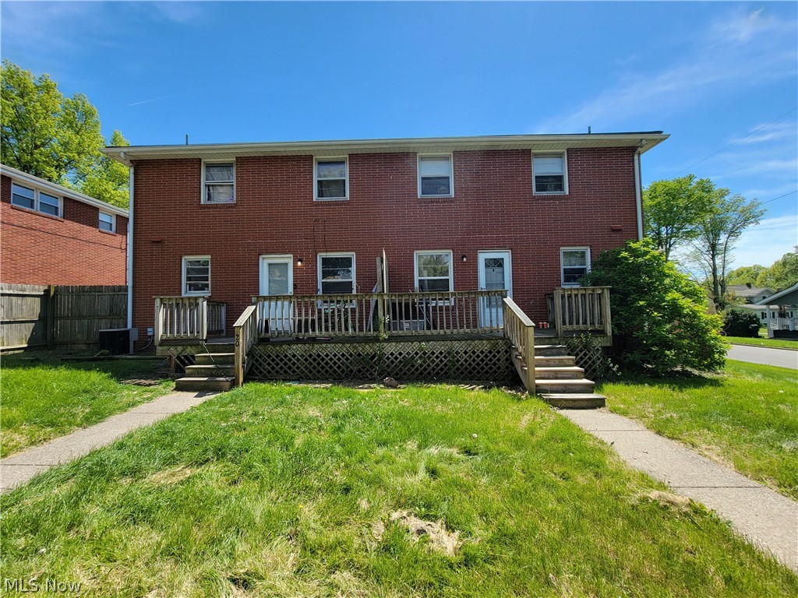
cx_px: 399
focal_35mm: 13
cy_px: 299
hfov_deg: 106.2
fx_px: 300
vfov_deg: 89.9
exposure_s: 1/1044
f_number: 2.2
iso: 50
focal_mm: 2.2
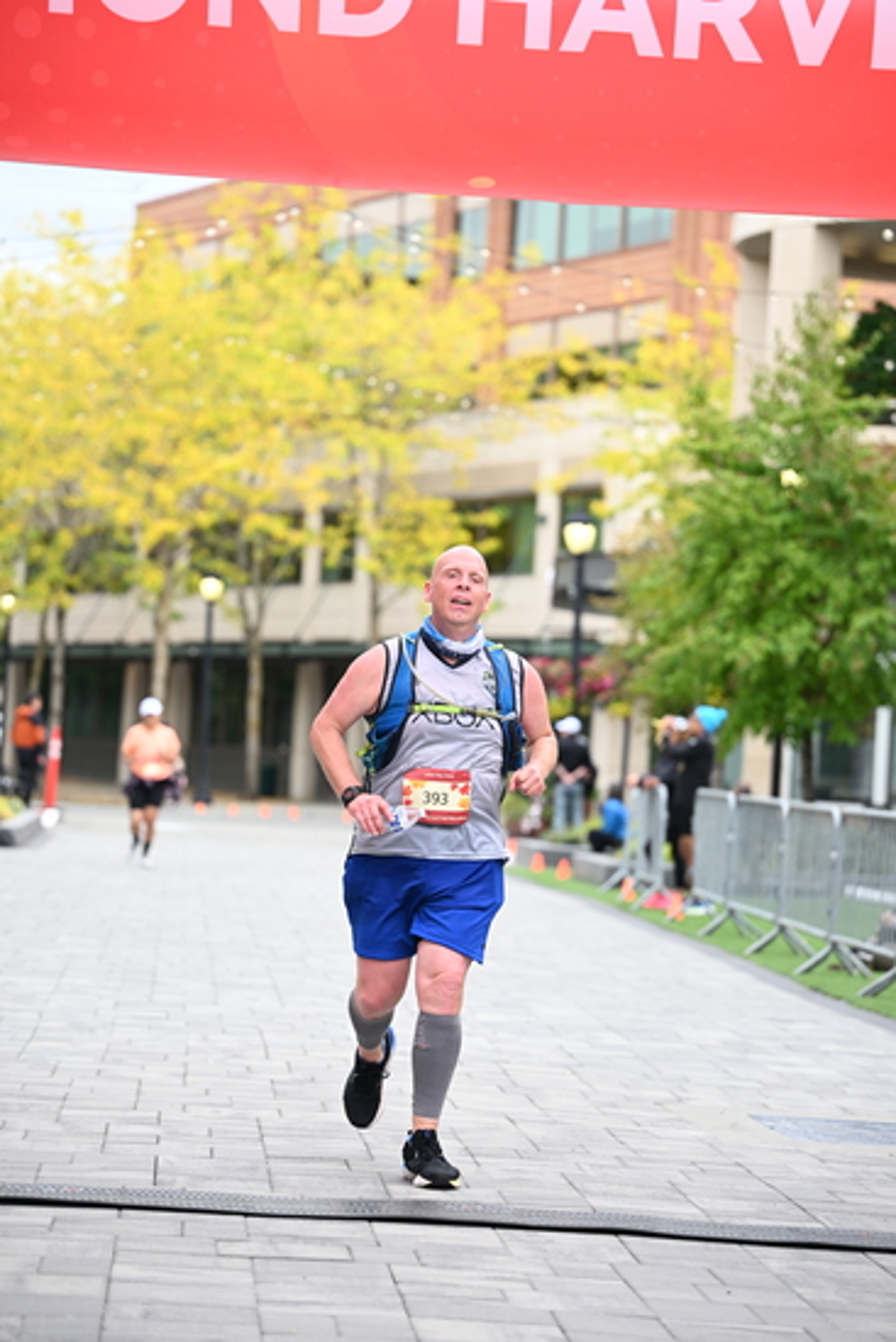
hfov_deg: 13.4
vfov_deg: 20.0
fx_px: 3805
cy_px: 671
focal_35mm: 102
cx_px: 448
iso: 640
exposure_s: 1/1600
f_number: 2.8
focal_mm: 102
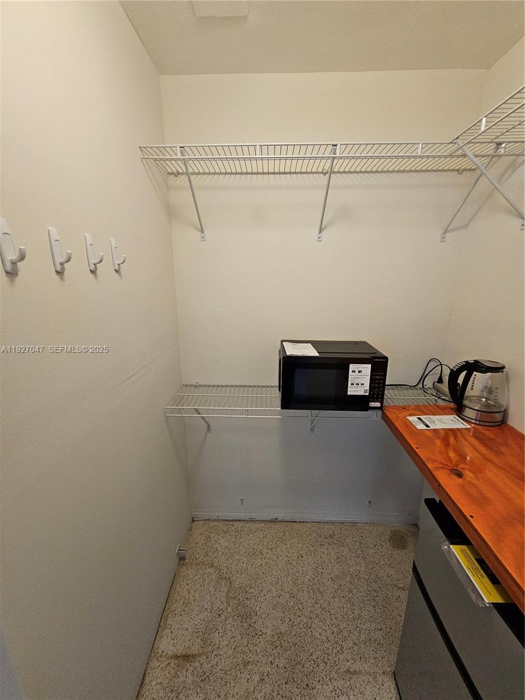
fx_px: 263
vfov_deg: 106.2
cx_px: 262
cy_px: 350
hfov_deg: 89.9
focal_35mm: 13
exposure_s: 1/60
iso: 320
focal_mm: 2.2
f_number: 2.2
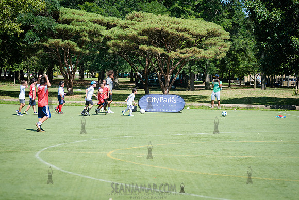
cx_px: 150
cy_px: 100
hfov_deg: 17.1
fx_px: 997
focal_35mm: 120
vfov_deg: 11.4
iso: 200
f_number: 4
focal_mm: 120
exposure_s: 1/1250
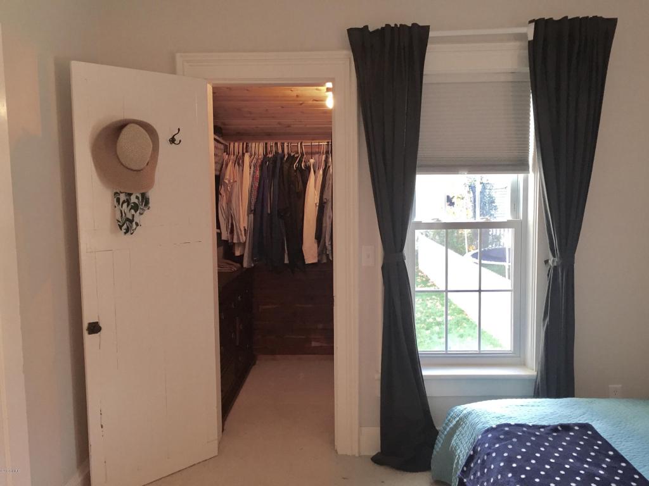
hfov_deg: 61.7
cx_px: 324
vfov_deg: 48.2
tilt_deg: -4.7
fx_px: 544
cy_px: 243
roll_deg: +0.2
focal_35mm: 29
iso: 80
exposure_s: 1/30
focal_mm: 4.15
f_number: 2.2
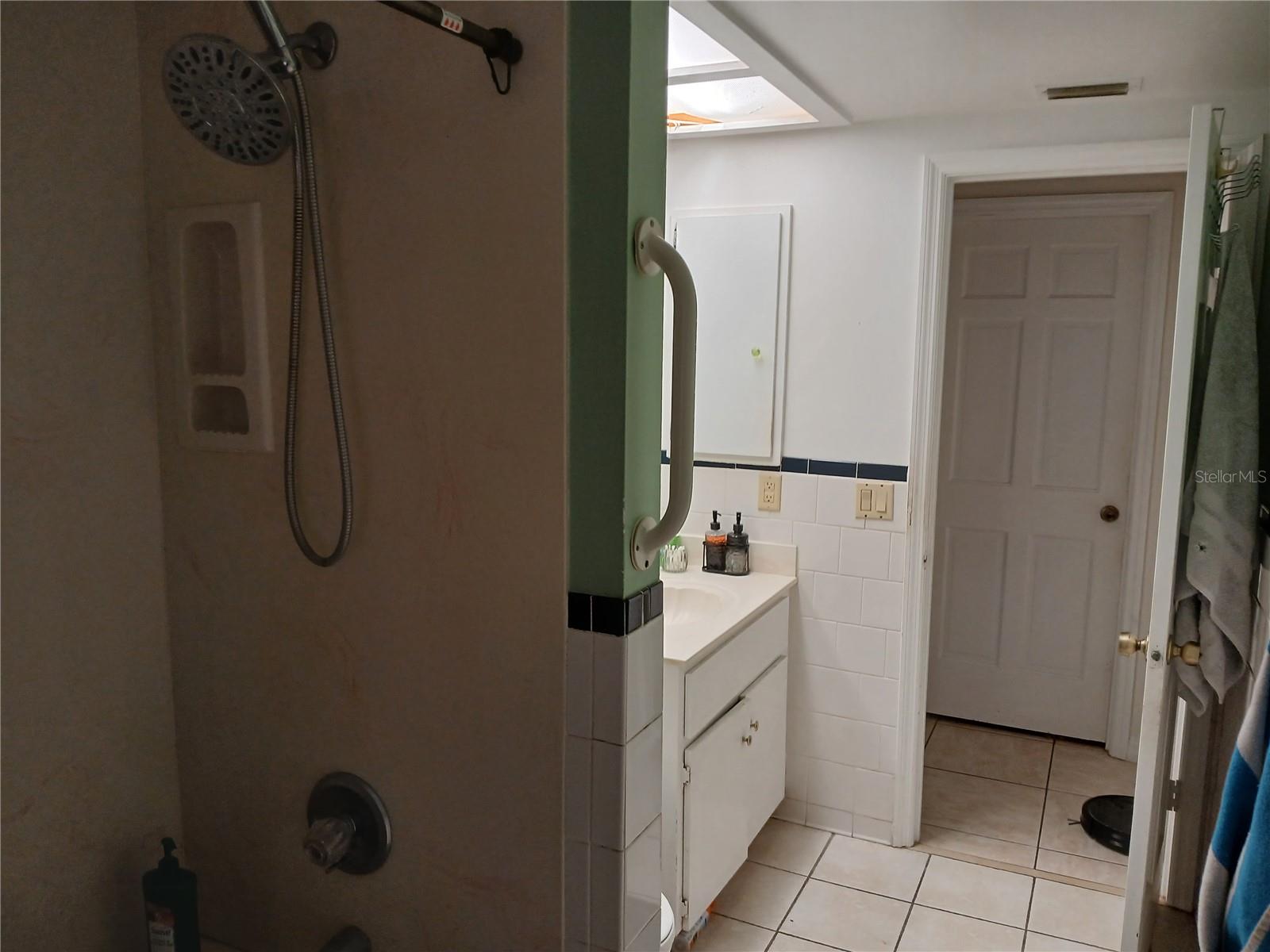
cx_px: 635
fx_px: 954
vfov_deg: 53.1
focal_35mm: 26
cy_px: 476
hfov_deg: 67.3
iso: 160
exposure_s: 1/60
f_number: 1.8
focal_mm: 3.98
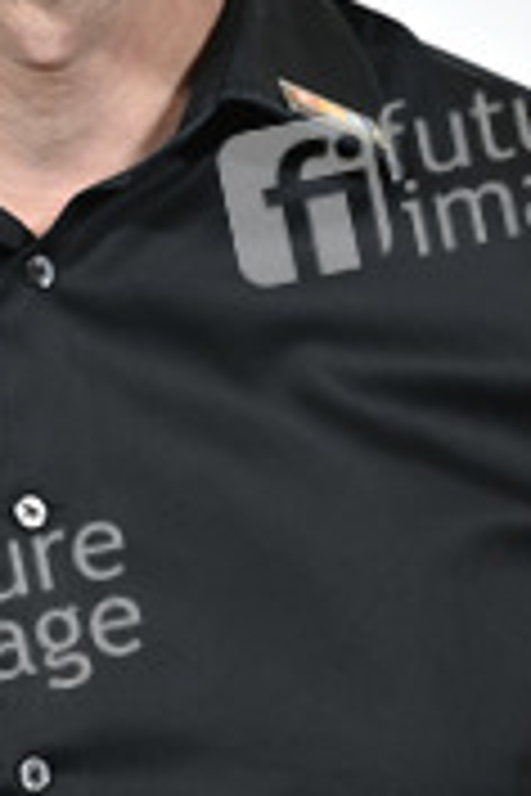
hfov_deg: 4.3
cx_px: 40
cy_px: -45
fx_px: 7013
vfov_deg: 6.5
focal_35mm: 317
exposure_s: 1/640
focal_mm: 140
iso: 800
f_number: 2.8
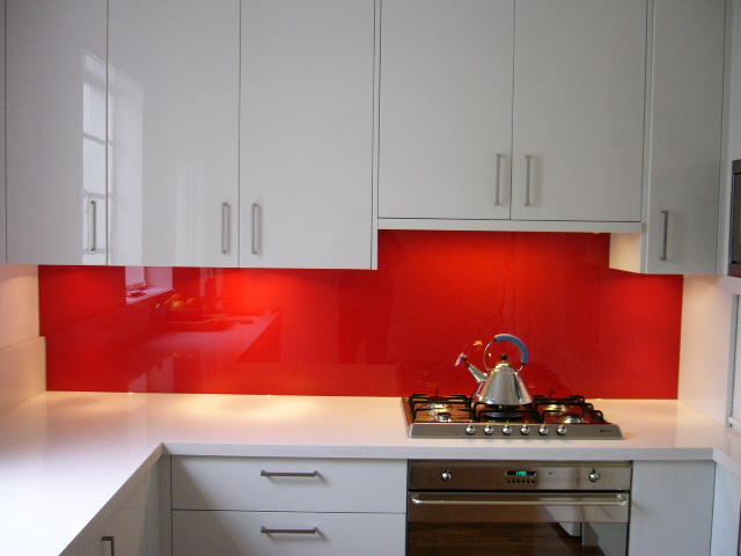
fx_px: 749
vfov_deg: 40.7
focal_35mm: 35
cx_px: 370
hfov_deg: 52.6
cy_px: 278
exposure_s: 1/30
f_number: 2.8
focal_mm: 5.8
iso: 150
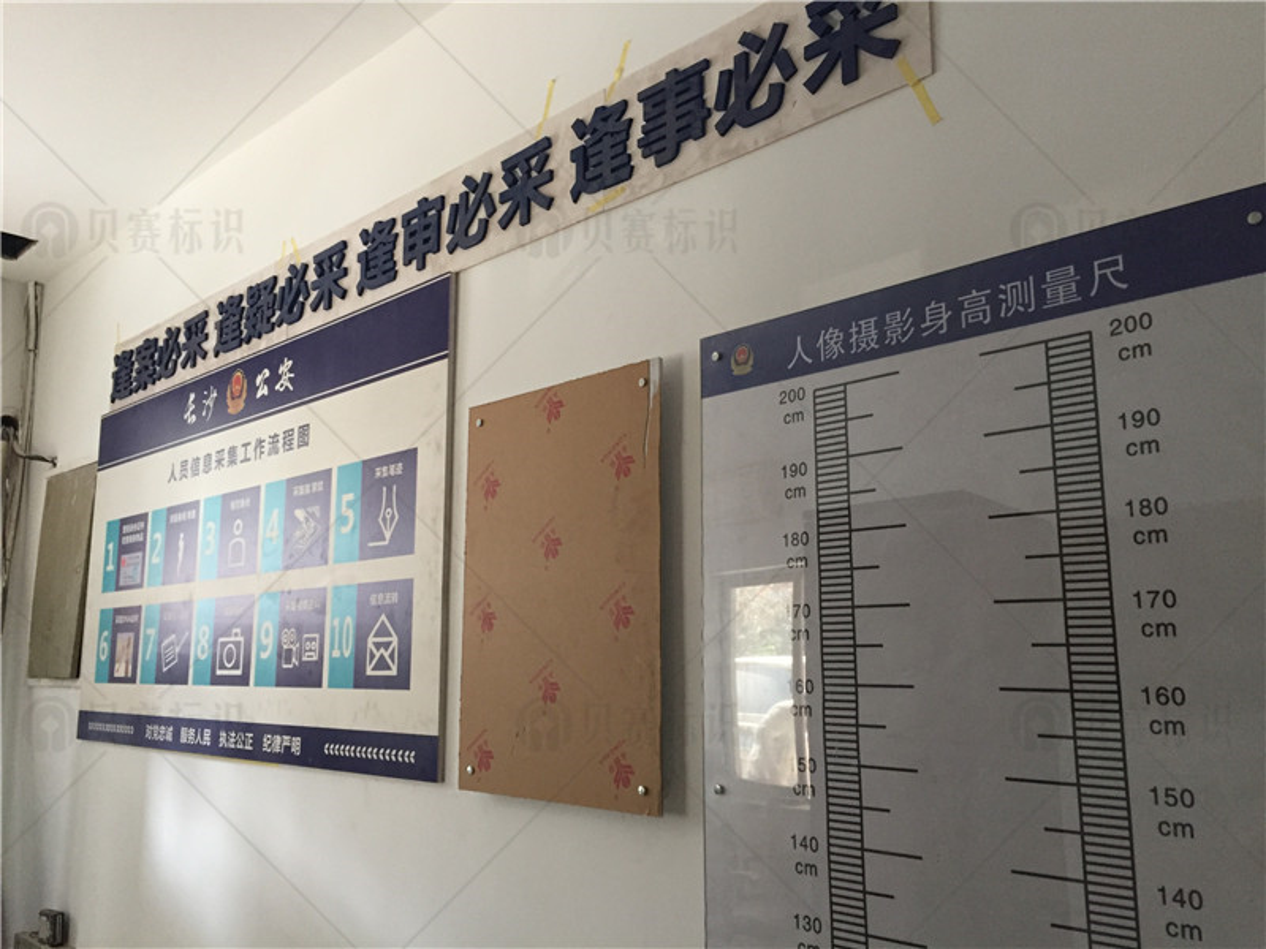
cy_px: 474
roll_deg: -1.7
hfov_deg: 61.7
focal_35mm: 29
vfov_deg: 48.2
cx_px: 633
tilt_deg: +10.3
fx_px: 1061
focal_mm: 4.15
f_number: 2.2
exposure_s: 1/33
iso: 200
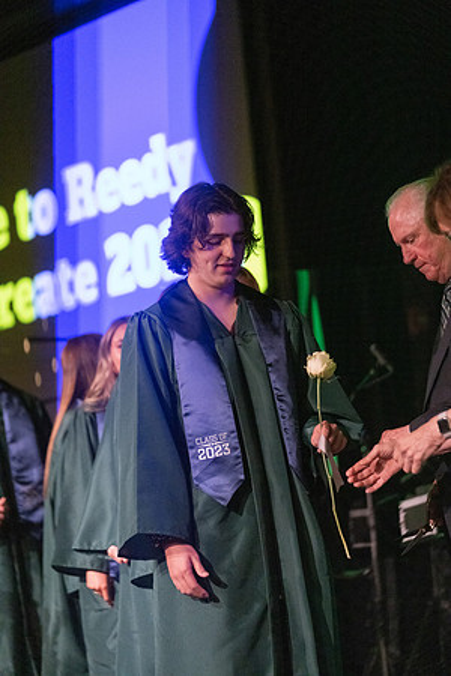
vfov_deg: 15.5
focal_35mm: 132
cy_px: 338
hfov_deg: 10.4
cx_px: 226
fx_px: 2480
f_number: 2.8
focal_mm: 132
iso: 16000
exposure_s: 1/1000
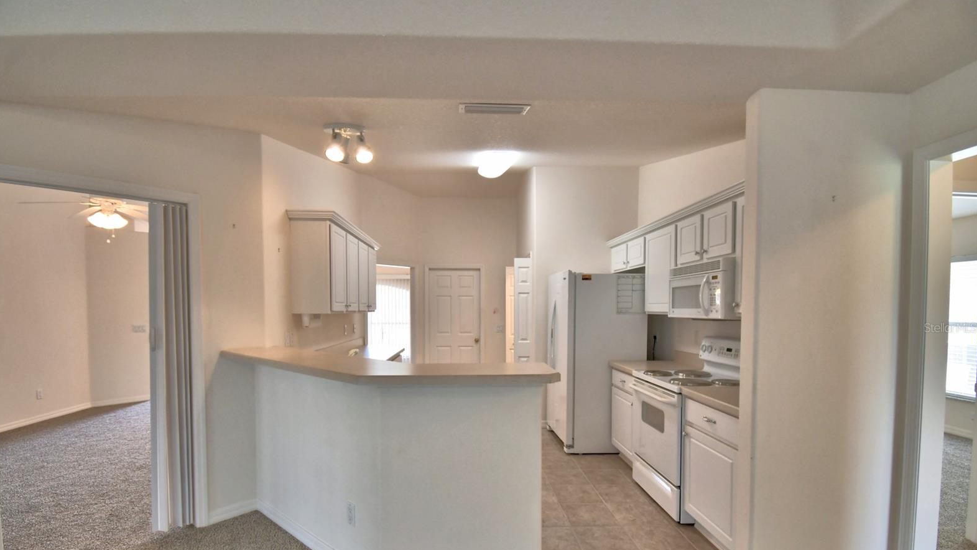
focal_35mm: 16
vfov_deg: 66.5
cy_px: 327
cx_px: 482
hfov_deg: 99.4
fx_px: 415
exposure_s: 1/60
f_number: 4.5
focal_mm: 10
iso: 400
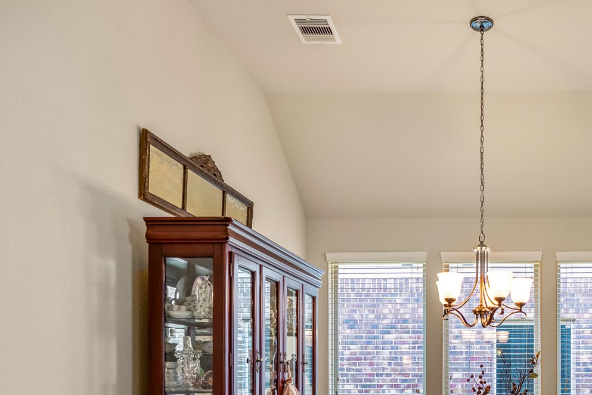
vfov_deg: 34.7
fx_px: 576
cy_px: 387
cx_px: 480
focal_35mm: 35
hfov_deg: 50.8
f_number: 2.8
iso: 250
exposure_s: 1/320
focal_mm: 16
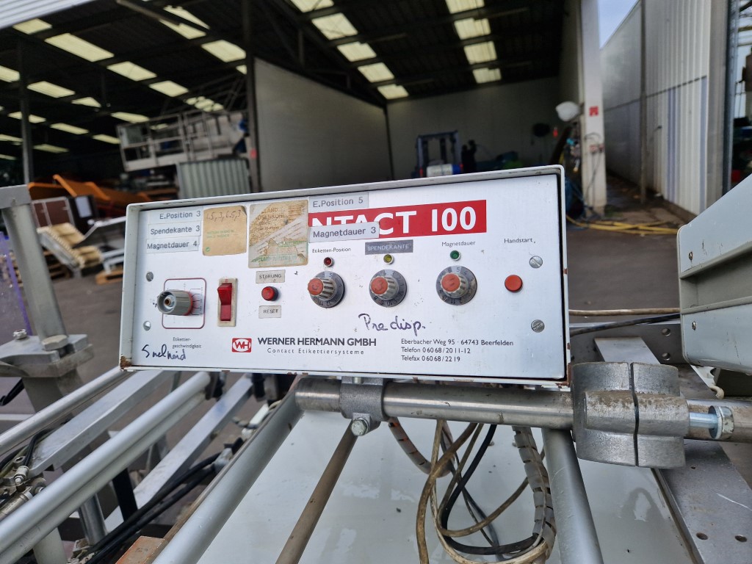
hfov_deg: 73.9
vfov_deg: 58.9
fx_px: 500
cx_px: 376
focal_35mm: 23
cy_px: 282
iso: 50
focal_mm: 5.4
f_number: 1.8
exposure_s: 1/1836
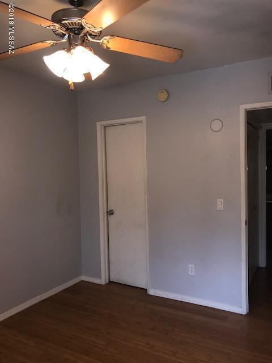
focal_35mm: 28
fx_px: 293
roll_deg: +1.1
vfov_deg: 63.4
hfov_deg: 49.7
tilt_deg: -1.8
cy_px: 182
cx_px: 136
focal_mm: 3.99
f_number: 1.8
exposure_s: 1/30
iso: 25
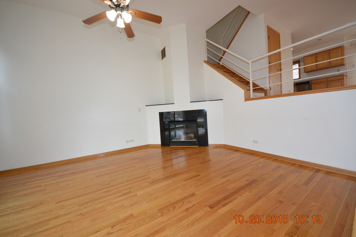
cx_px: 178
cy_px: 118
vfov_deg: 90.0
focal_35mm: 12
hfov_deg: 112.6
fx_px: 119
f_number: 7.1
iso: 800
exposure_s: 1/40
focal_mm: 8
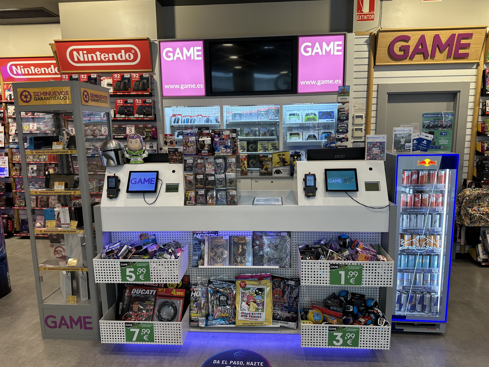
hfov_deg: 71.6
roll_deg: +0.8
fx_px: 339
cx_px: 244
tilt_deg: -8.4
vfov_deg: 56.8
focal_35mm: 24
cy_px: 184
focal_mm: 6.86
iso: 64
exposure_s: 1/100
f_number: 1.78
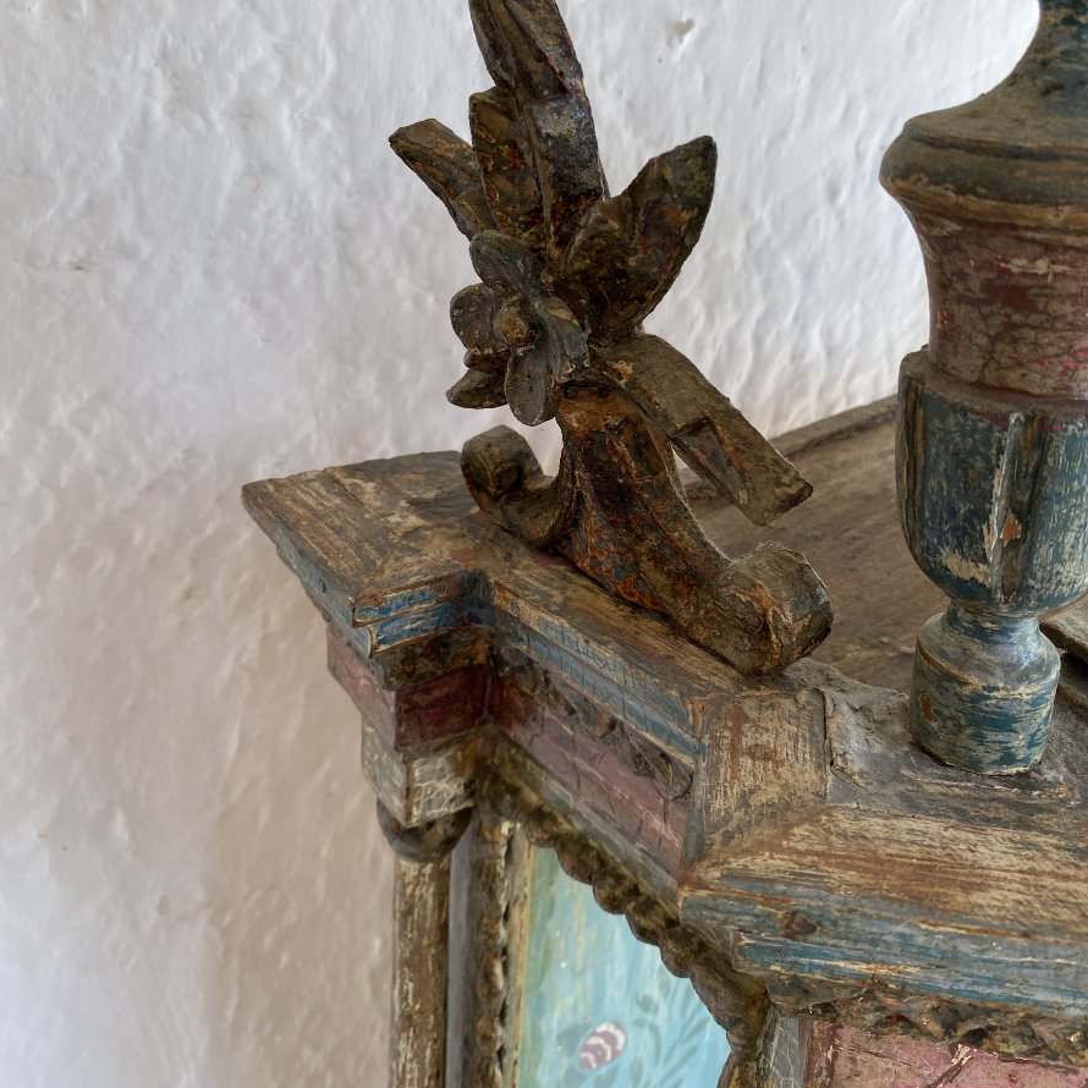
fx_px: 1102
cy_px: 381
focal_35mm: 31
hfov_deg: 52.5
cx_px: 542
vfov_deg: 51.7
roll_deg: -3.9
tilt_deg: -18.0
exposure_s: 1/190
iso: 32
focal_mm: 4.25
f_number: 1.8
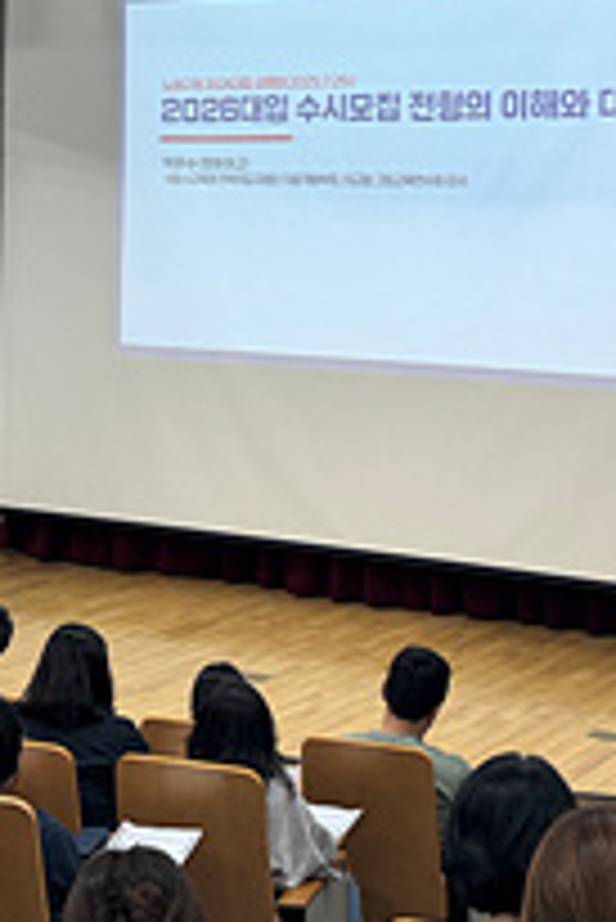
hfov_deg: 17.5
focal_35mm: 78
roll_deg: -0.5
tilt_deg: +1.7
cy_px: 157
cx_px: 180
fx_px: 1998
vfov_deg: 25.4
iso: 80
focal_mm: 6.76
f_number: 1.78
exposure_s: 1/120
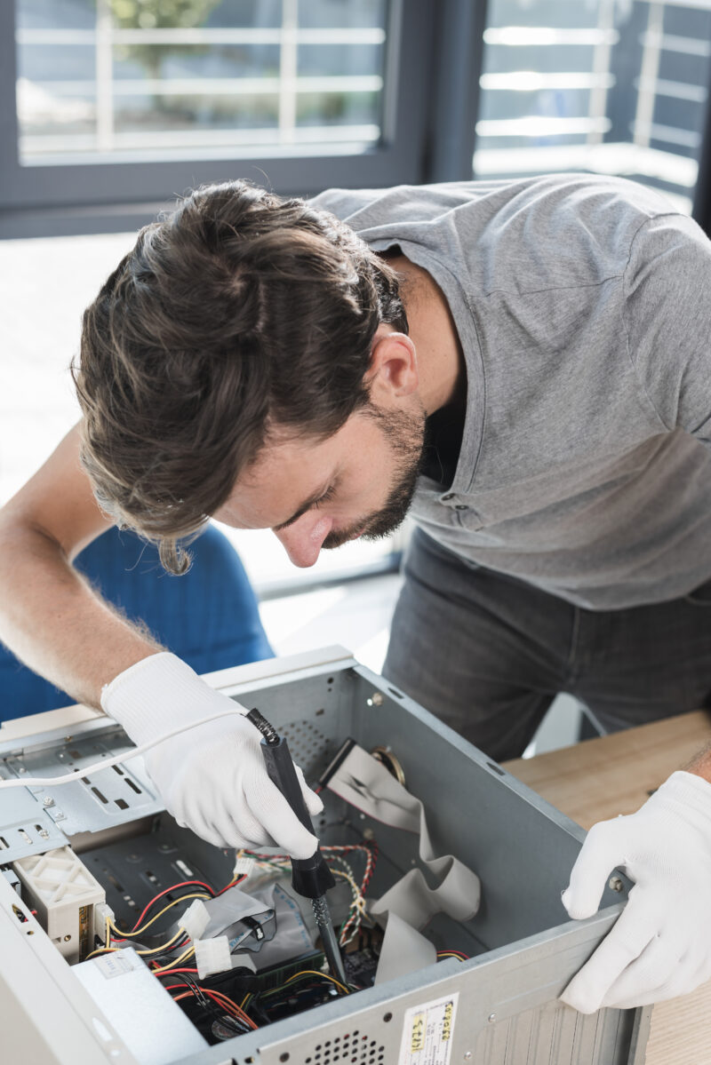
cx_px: 356
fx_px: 1480
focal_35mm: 50
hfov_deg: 27.0
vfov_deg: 39.6
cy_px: 532
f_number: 4
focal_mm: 50
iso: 160
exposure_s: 1/100
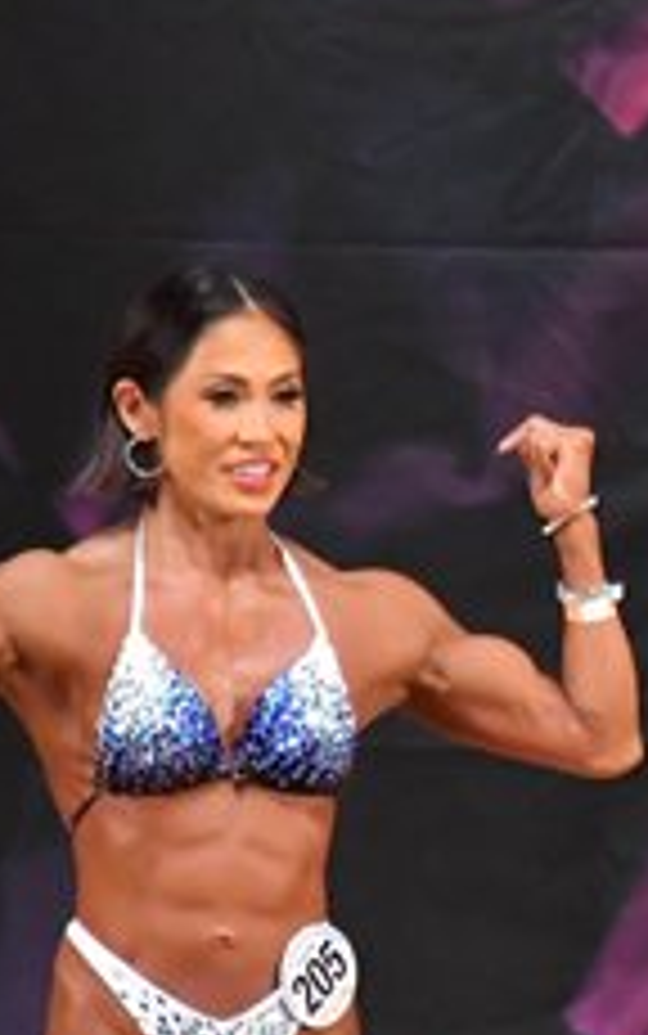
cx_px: 1330
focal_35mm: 771
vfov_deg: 2.7
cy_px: 1112
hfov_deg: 1.7
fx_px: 21758
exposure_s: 1/400
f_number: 5.6
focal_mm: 150
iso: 5600
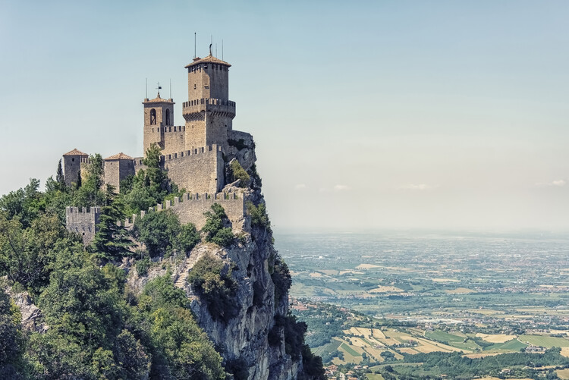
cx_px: 284
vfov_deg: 17.5
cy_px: 190
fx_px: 1233
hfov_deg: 26.0
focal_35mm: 78
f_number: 6.3
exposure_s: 1/160
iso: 64
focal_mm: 78
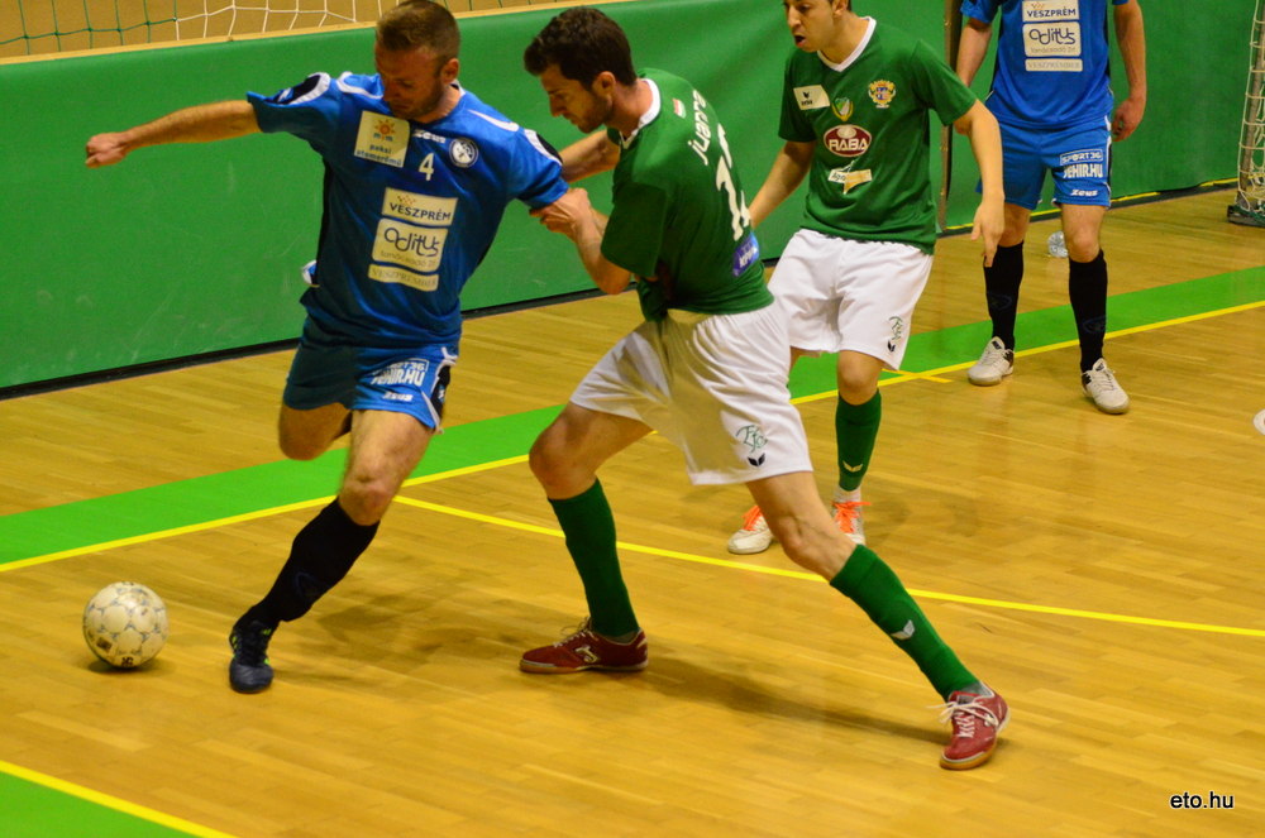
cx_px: 632
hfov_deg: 16.7
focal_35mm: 123
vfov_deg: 11.1
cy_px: 419
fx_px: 4314
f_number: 4.5
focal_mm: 82
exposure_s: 1/500
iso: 5000
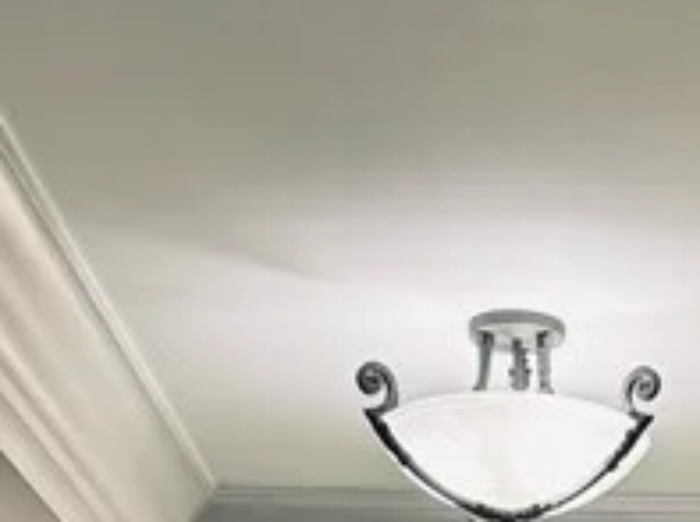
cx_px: 501
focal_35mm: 125
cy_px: 1243
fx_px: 2523
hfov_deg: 15.7
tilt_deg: -1.5
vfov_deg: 10.3
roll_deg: -1.7
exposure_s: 1/60
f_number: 1.78
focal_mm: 6.76
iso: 125
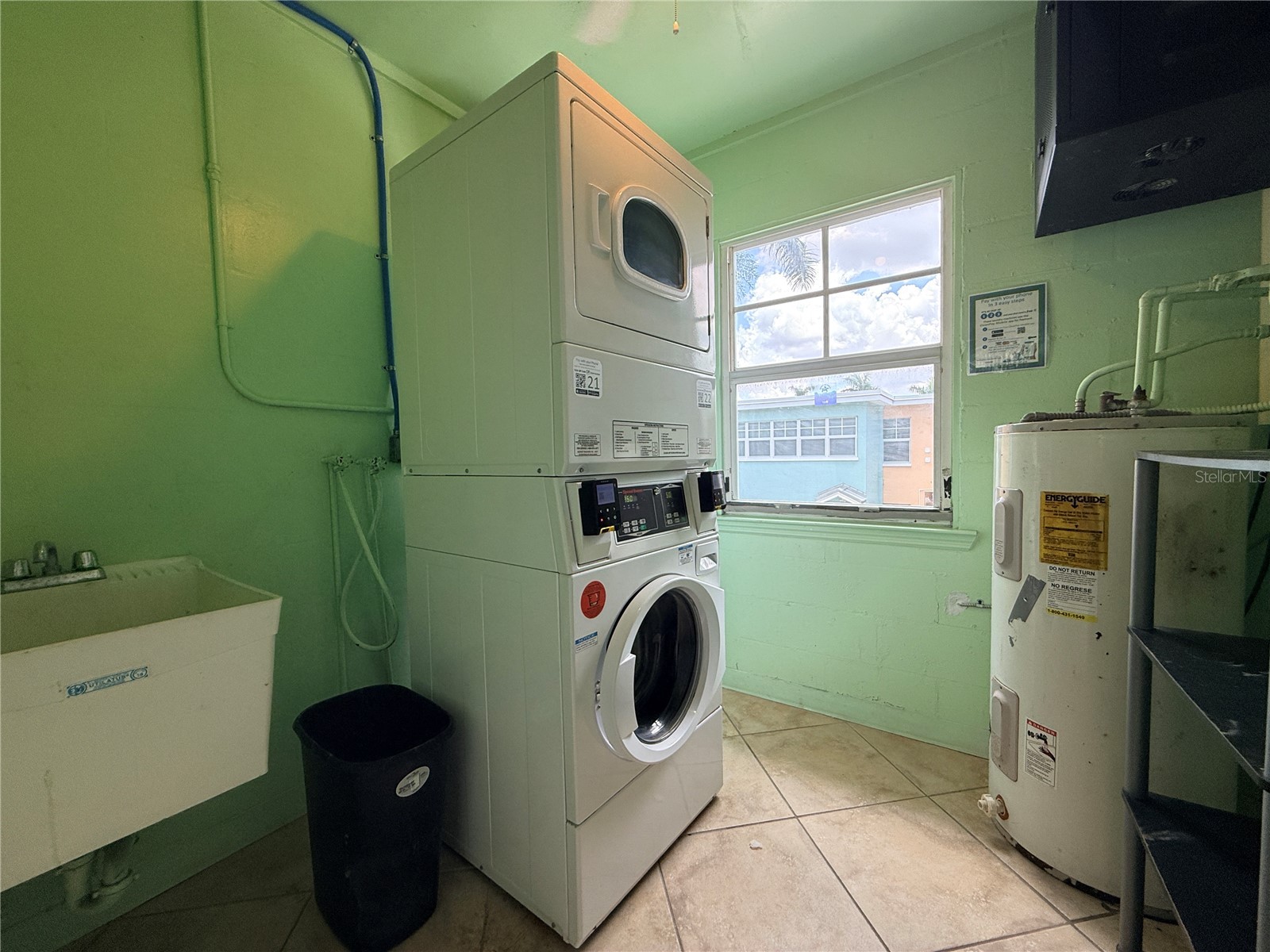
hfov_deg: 102.1
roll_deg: +1.1
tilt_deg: -2.7
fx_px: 514
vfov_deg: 85.7
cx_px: 635
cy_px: 476
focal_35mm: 14
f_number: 2.2
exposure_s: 1/129
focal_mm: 2.22
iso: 64
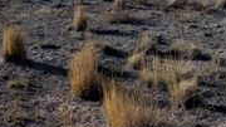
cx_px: 143
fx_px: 521
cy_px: -33
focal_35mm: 87
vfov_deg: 13.4
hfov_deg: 24.4
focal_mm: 6.3
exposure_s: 1/622
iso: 64
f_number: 3.5
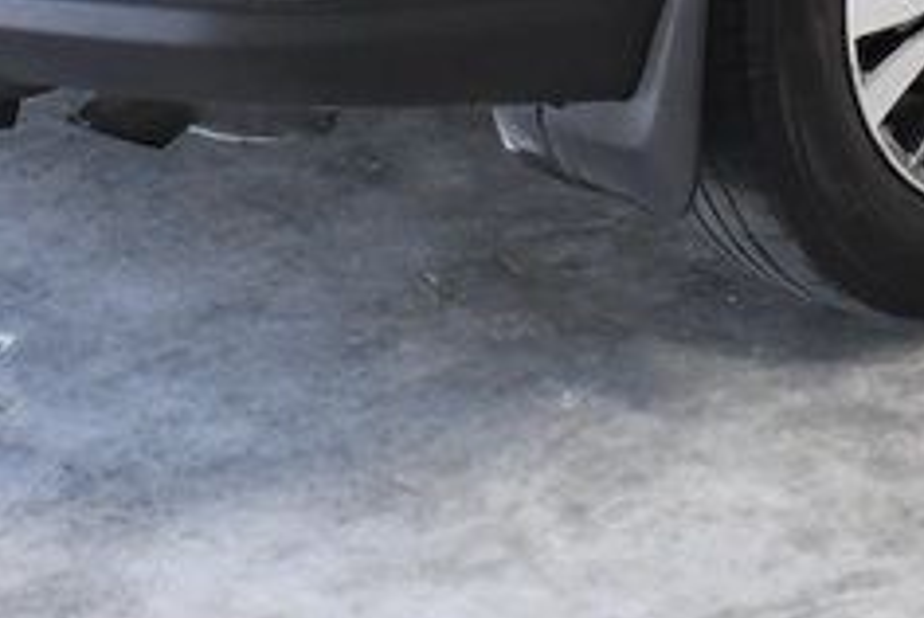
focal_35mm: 143
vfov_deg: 9.0
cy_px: -671
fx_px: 3675
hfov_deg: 14.2
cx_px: 779
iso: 2500
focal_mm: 22
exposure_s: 1/1000
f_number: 3.5
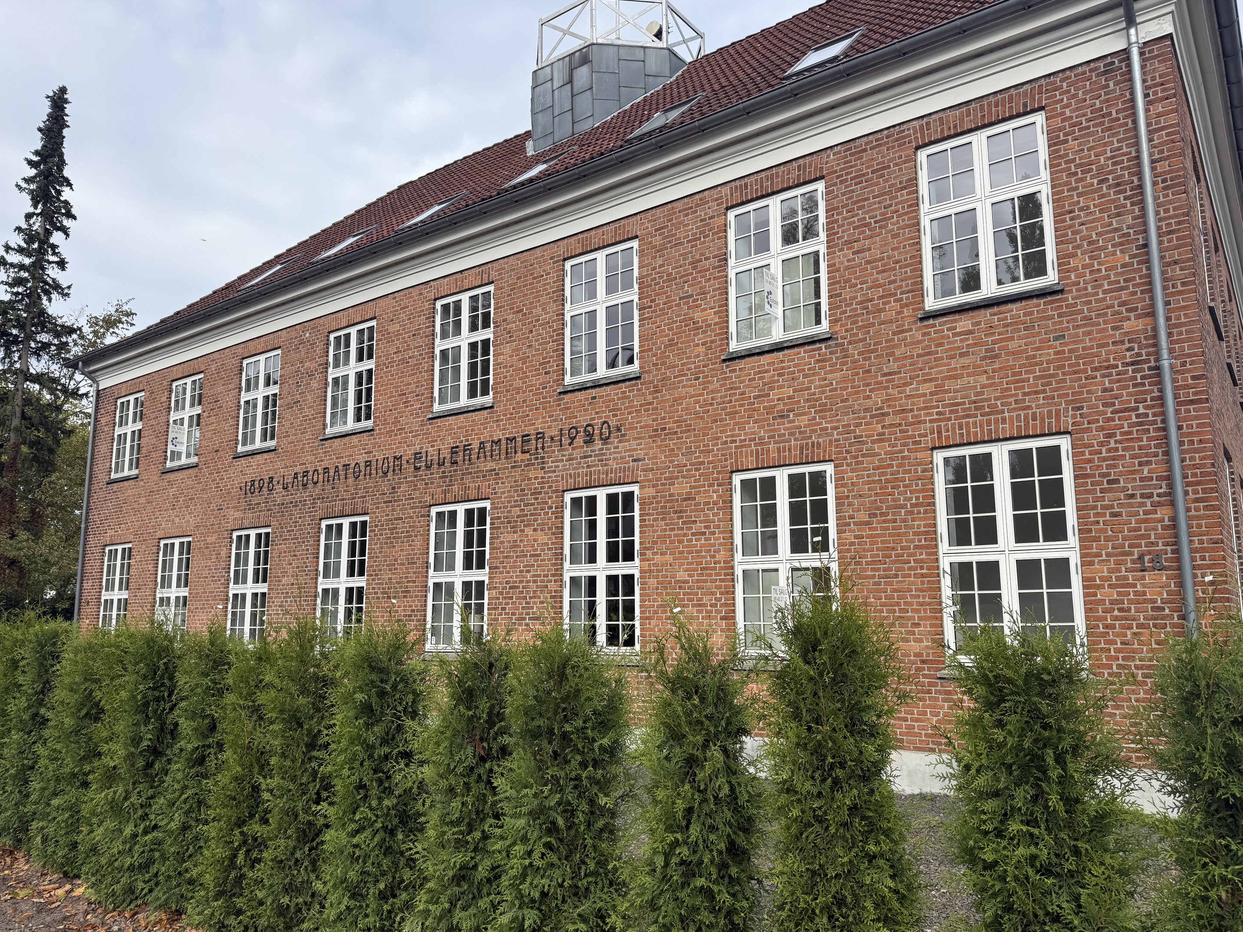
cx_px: 639
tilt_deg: +9.6
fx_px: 898
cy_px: 481
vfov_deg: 54.9
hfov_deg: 69.4
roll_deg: +0.5
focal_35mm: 25
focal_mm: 6.76
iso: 80
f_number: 1.78
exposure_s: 1/2232
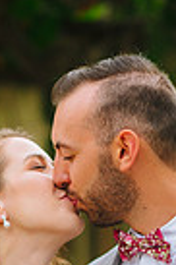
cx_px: 81
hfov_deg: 4.9
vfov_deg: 7.3
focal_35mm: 280
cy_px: 368
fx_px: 2058
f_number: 2
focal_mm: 85
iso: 200
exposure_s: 1/1600
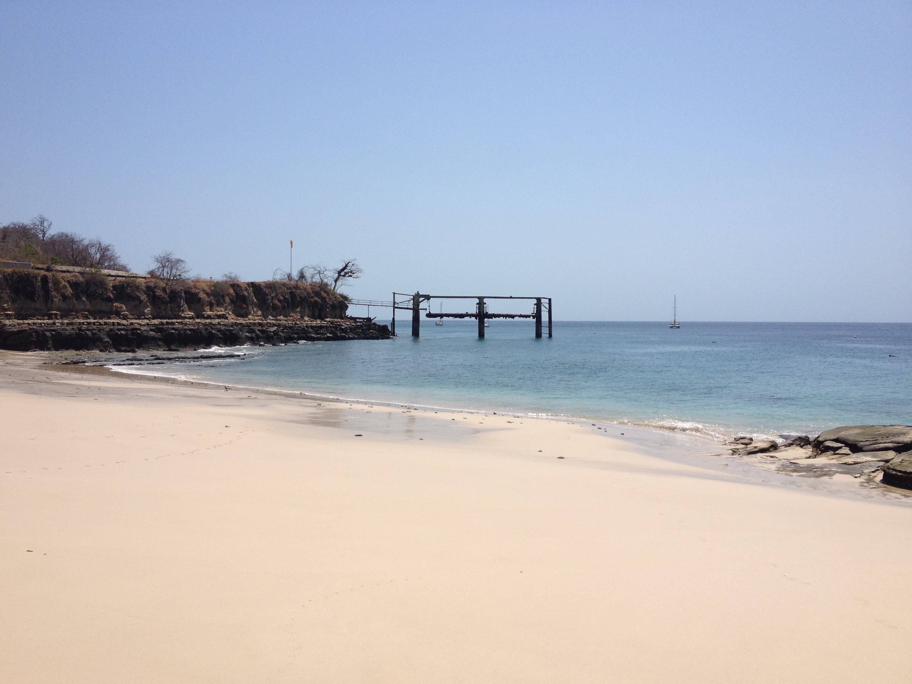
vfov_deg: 40.7
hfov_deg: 52.6
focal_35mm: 35
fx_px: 922
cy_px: 342
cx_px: 456
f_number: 2.4
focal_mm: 4.28
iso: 50
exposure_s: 1/3953
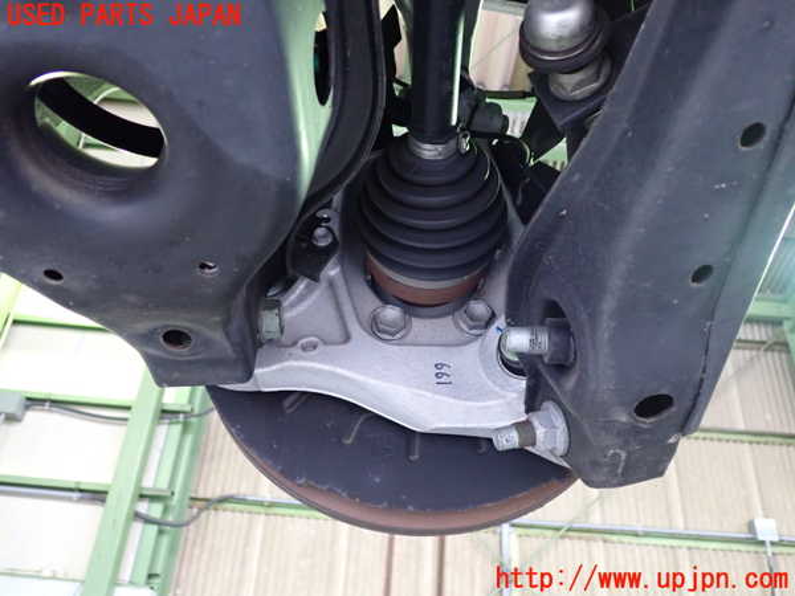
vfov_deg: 46.8
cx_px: 398
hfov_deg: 60.0
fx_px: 689
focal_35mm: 30
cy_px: 298
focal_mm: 5.4
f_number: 2.3
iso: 800
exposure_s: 1/25
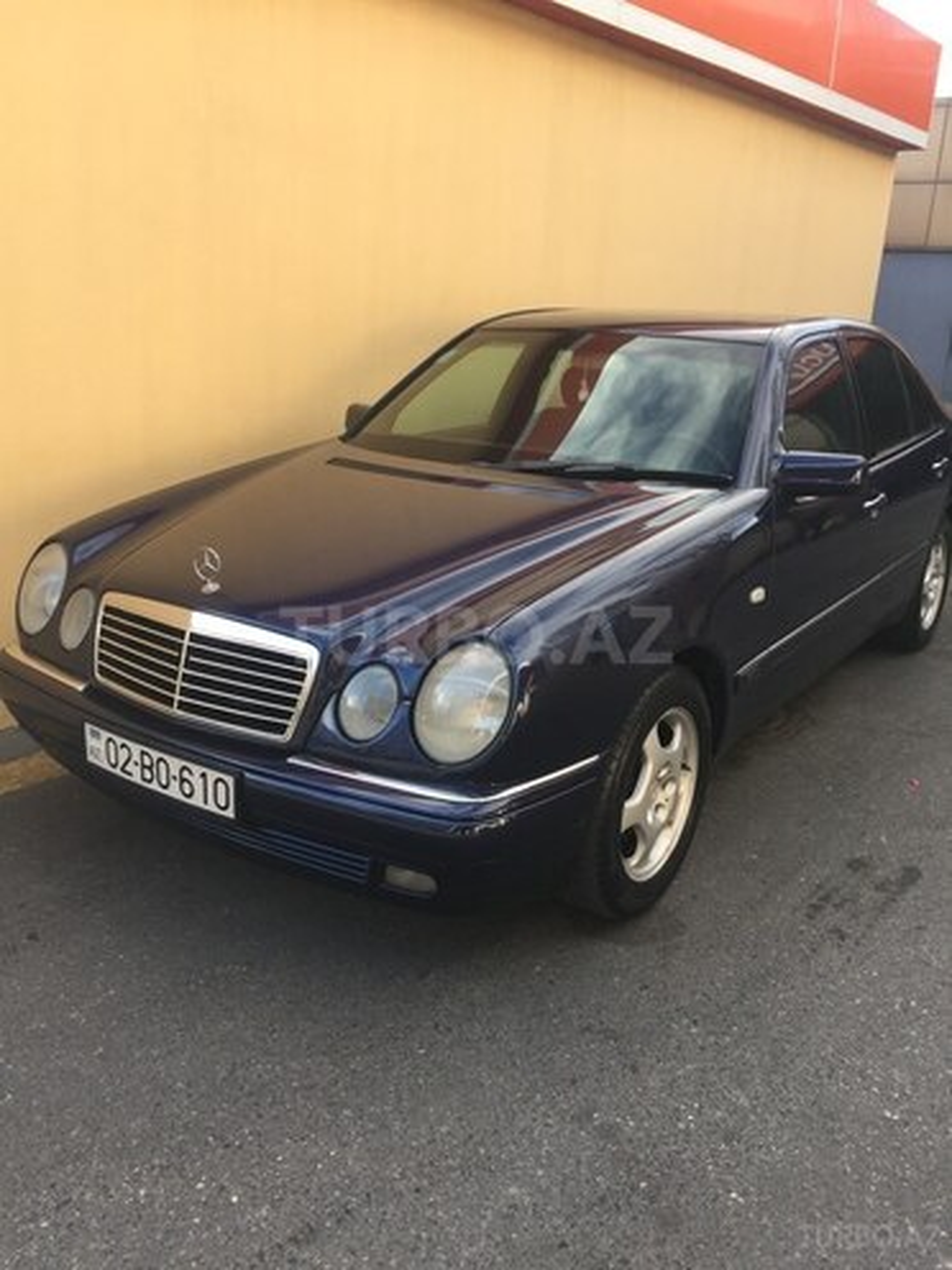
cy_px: 635
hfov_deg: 48.2
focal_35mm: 29
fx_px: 1063
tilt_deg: -16.9
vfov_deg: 61.7
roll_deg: -3.0
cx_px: 476
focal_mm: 4.15
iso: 32
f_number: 2.2
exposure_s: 1/176
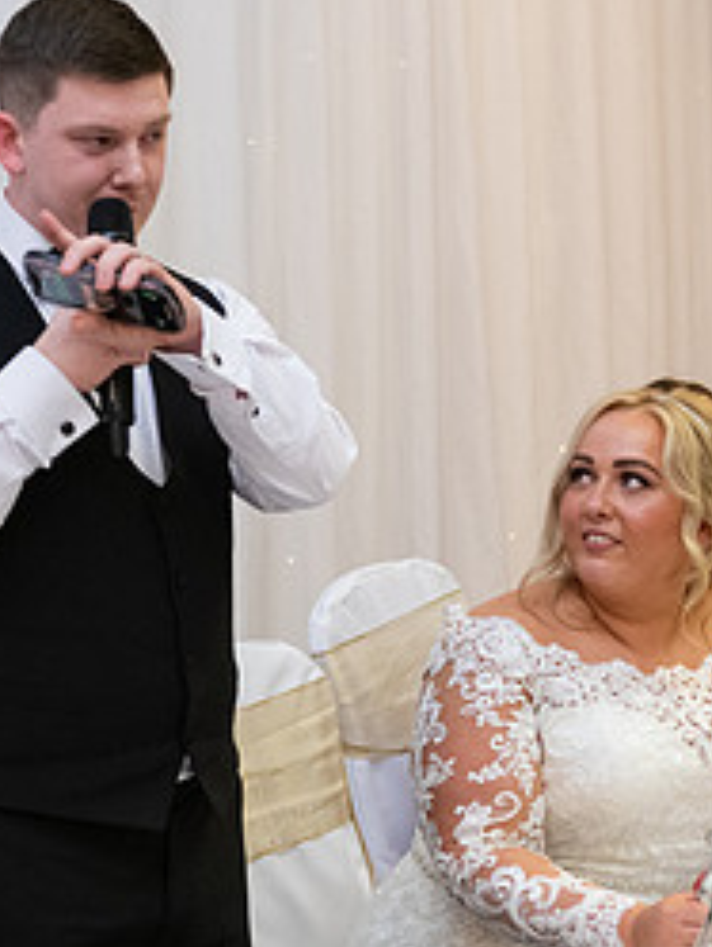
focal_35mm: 94
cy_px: 504
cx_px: 377
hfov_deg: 15.7
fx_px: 2576
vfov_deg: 20.9
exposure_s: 1/160
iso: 1250
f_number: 3.5
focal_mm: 42
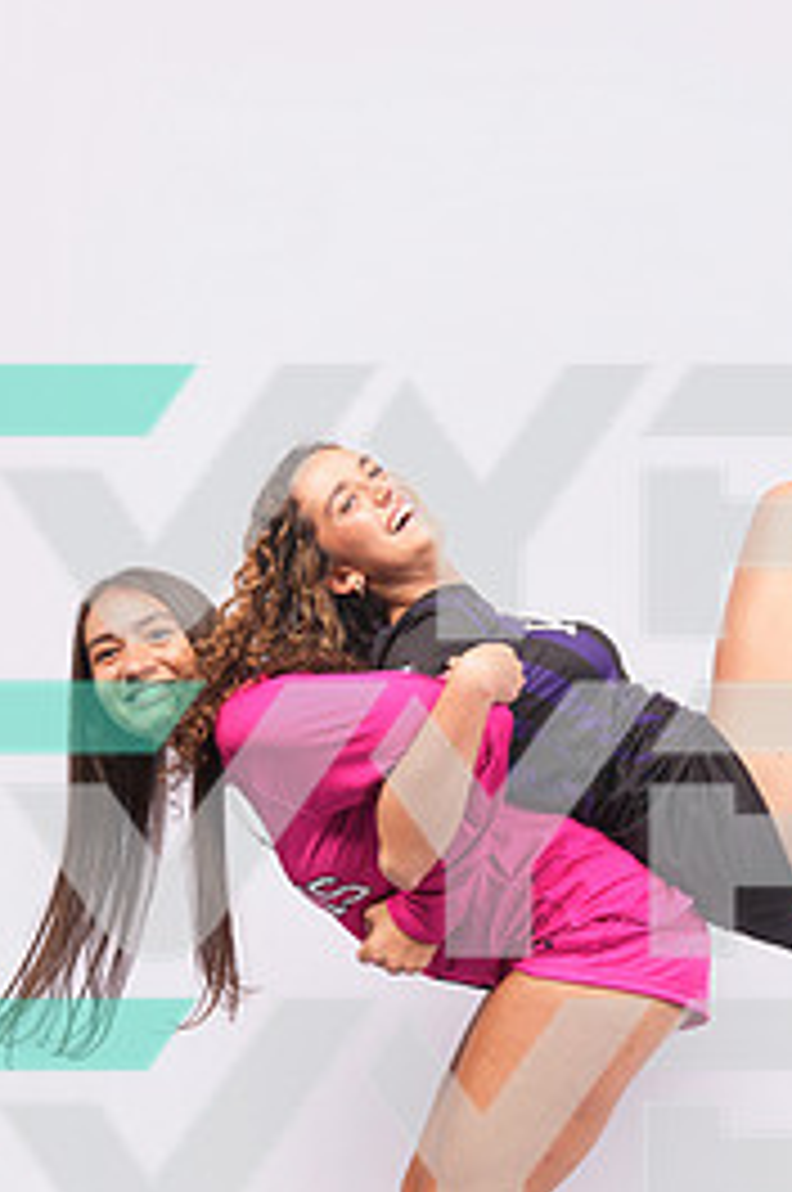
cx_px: 598
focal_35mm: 51
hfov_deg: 26.1
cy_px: 823
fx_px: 1687
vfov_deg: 38.4
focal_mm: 30
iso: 160
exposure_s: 1/200
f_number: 7.1
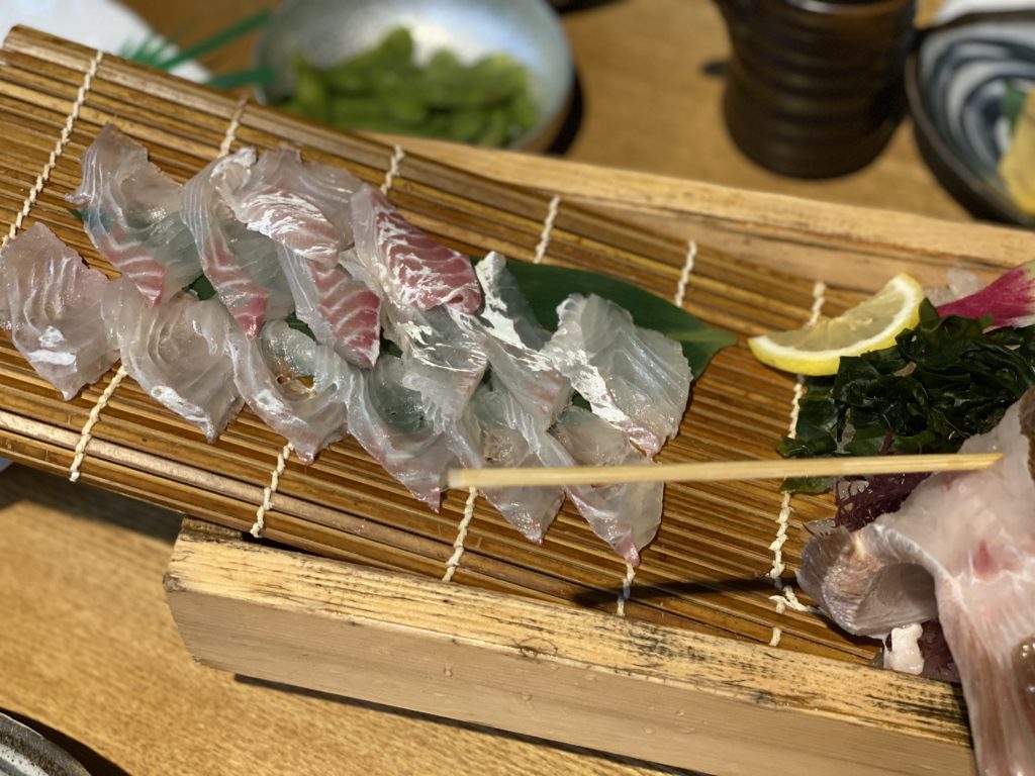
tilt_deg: -54.3
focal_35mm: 52
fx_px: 1555
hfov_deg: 36.8
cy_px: 388
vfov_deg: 28.0
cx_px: 518
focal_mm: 6
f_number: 2
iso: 200
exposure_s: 1/100
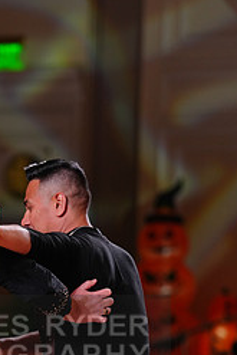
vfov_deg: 7.6
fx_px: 2662
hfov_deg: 5.1
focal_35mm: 270
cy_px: 344
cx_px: -27
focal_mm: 115
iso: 1000
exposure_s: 1/400
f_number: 2.8
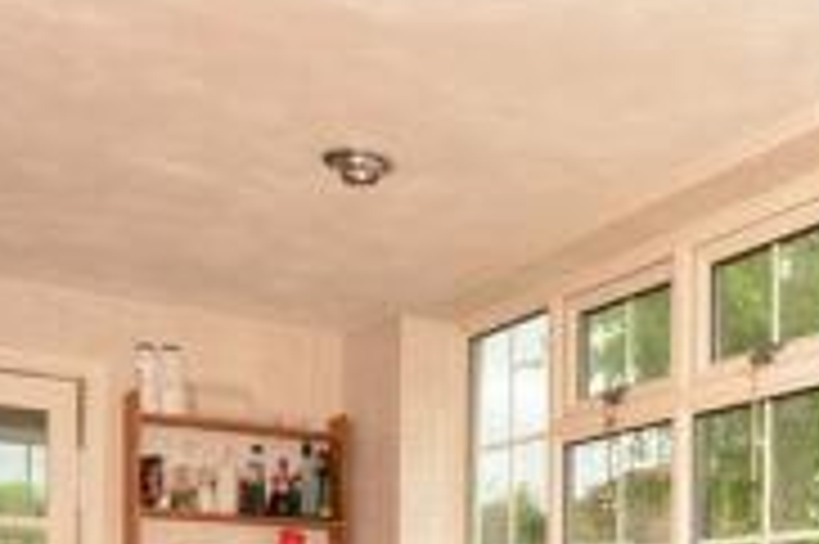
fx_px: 1227
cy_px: 593
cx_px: 706
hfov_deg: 35.2
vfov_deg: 23.5
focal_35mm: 54
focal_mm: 10
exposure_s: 1/80
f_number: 5
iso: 200
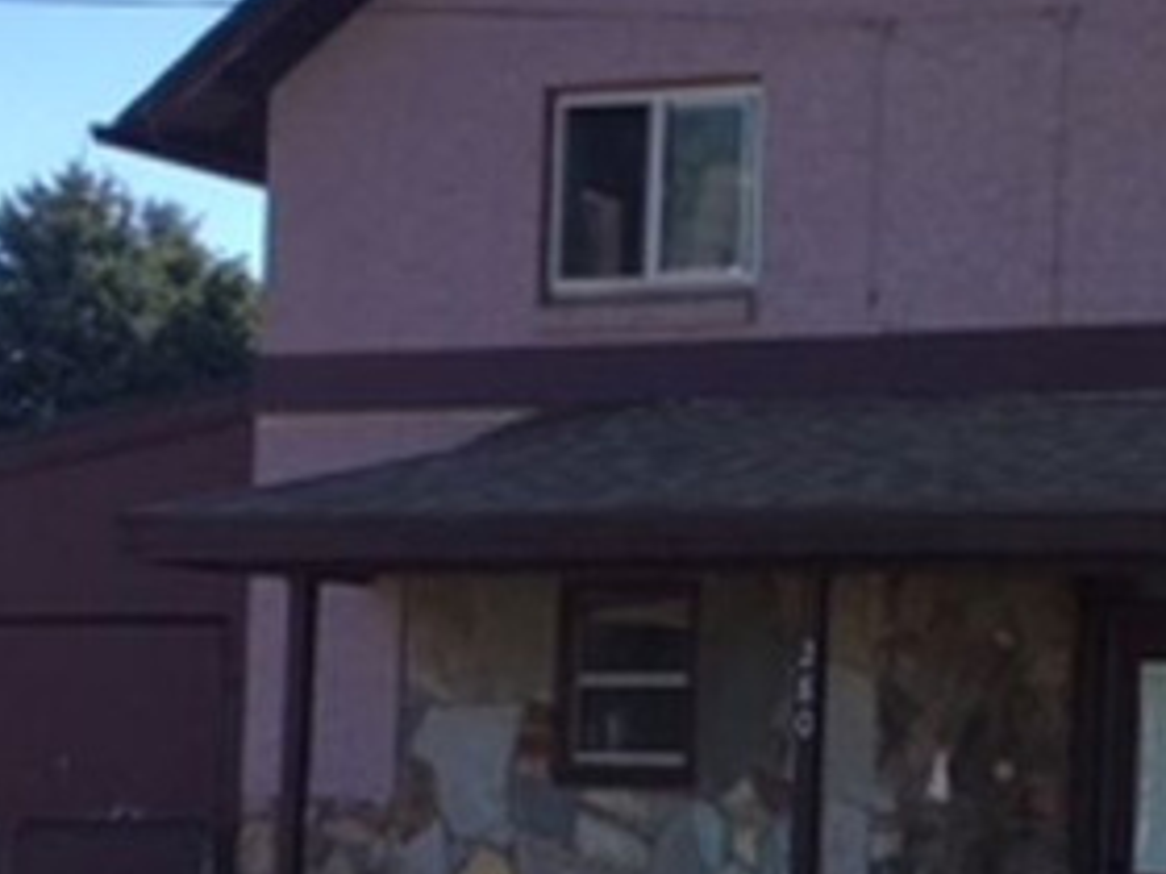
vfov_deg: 13.9
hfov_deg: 18.1
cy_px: 645
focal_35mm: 106
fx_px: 3570
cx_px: 1133
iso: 25
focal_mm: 4.15
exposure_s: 1/596
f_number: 2.2
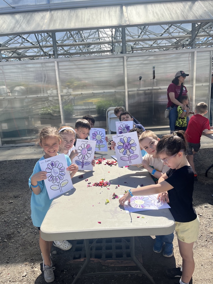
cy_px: 142
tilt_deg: -11.8
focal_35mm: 26
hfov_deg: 53.1
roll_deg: +4.5
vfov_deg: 67.3
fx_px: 213
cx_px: 106
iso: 50
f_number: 1.6
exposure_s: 1/3311
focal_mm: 5.1
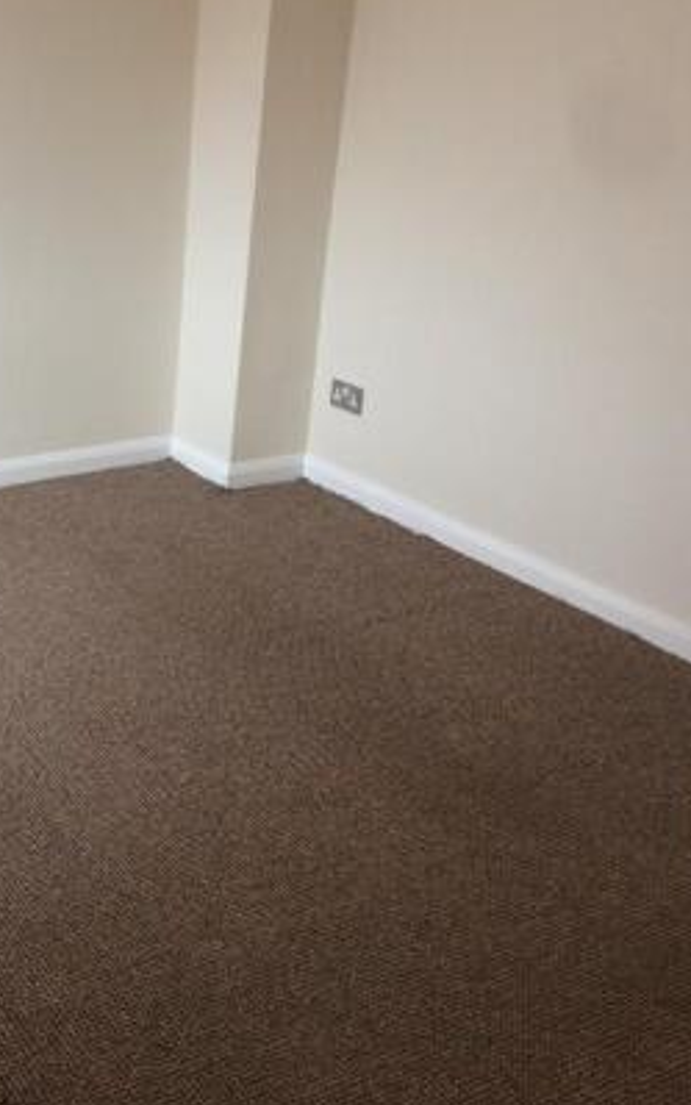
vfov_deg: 44.3
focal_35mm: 45
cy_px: 573
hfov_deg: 27.1
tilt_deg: -24.6
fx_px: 1355
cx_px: 12
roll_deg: -0.8
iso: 64
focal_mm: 4.15
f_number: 2.2
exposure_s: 1/100
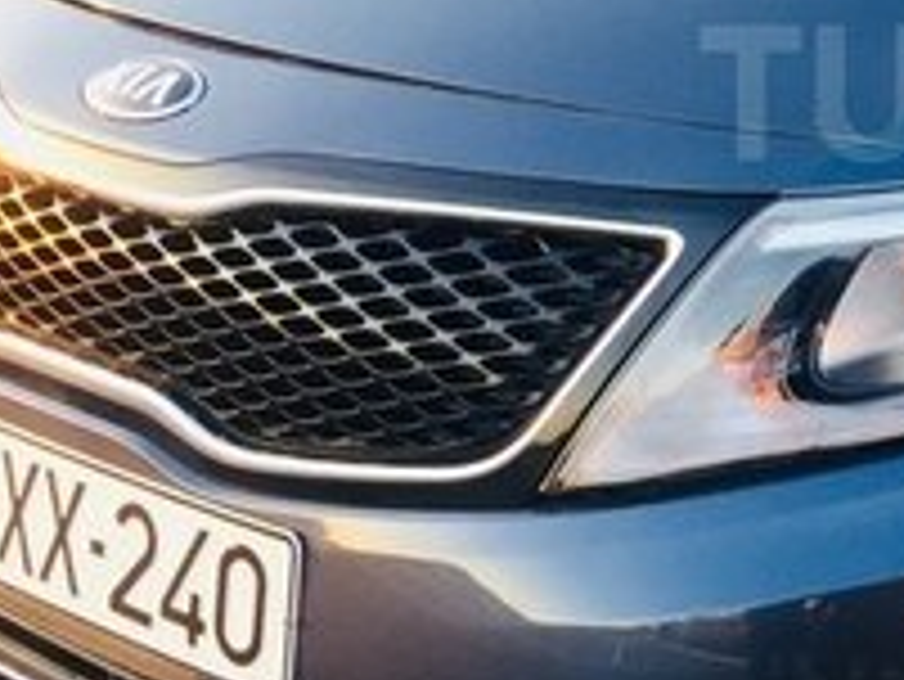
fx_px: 2482
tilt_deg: -12.3
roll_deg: -1.7
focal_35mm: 95
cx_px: 1160
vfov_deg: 15.4
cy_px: 92
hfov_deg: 19.2
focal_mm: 4.15
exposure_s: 1/50
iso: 40
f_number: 2.2
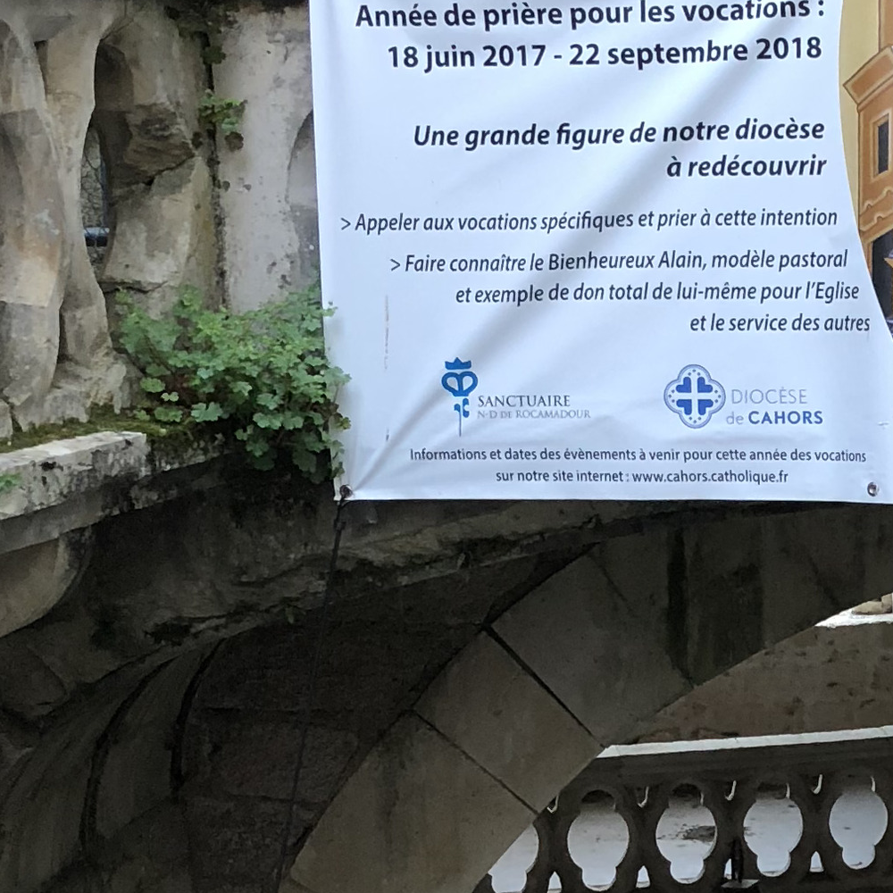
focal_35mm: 99
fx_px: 2889
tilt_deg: -9.1
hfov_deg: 16.5
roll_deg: +0.8
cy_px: 590
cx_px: 1181
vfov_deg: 17.5
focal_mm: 4
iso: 32
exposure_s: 1/30
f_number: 1.8
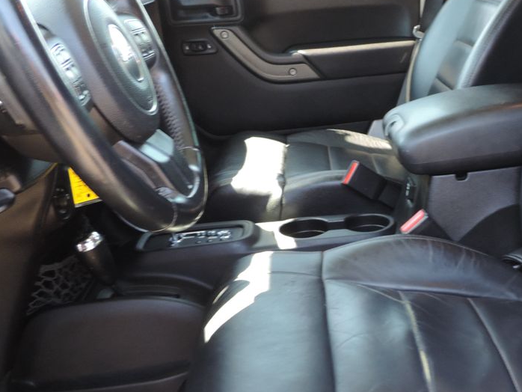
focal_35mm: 44
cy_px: 193
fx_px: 664
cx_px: 429
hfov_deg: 40.9
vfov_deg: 32.9
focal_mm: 4.3
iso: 180
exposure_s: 1/30
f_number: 3
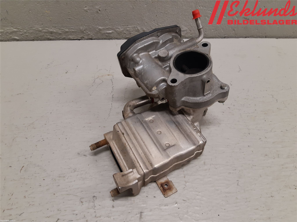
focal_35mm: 26
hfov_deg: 67.3
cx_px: 148
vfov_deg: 53.1
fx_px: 223
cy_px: 111
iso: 125
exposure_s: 1/50
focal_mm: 3.93
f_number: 1.7
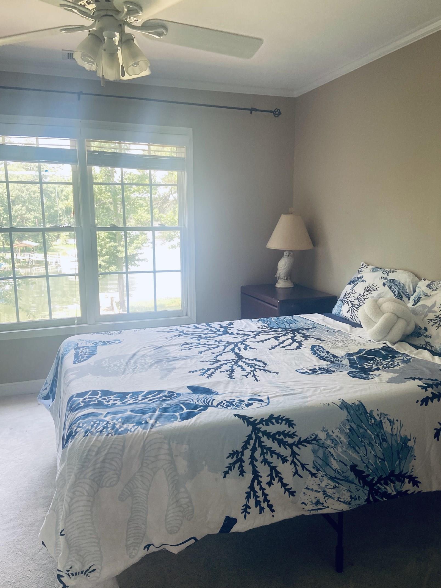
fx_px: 475
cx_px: 228
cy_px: 294
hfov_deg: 49.7
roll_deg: +2.0
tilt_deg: -7.9
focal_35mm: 28
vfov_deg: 63.4
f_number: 1.8
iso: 100
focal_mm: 4.25
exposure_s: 1/121
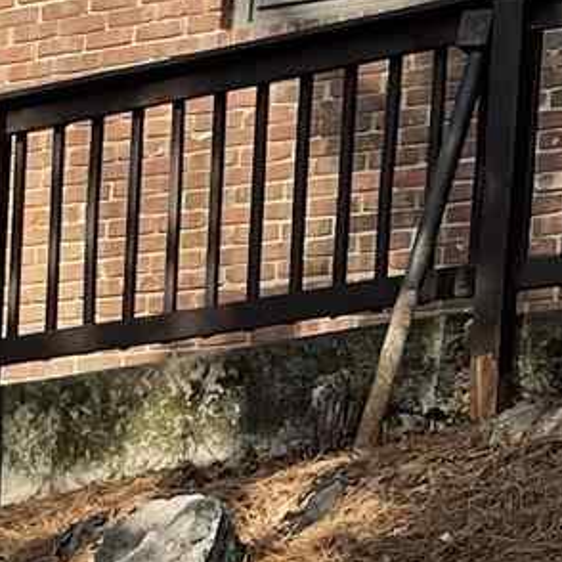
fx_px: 3306
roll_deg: -3.3
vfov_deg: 8.8
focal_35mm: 180
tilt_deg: -6.2
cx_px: -478
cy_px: 1334
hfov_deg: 9.2
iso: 32
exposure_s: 1/1366
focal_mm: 4.2
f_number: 1.6
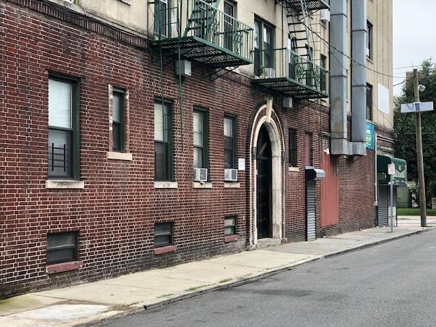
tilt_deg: +1.8
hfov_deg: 33.8
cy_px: 164
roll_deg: +0.4
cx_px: 218
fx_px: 718
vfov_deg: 25.7
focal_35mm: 57
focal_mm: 6.6
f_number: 2.8
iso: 32
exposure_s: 1/121
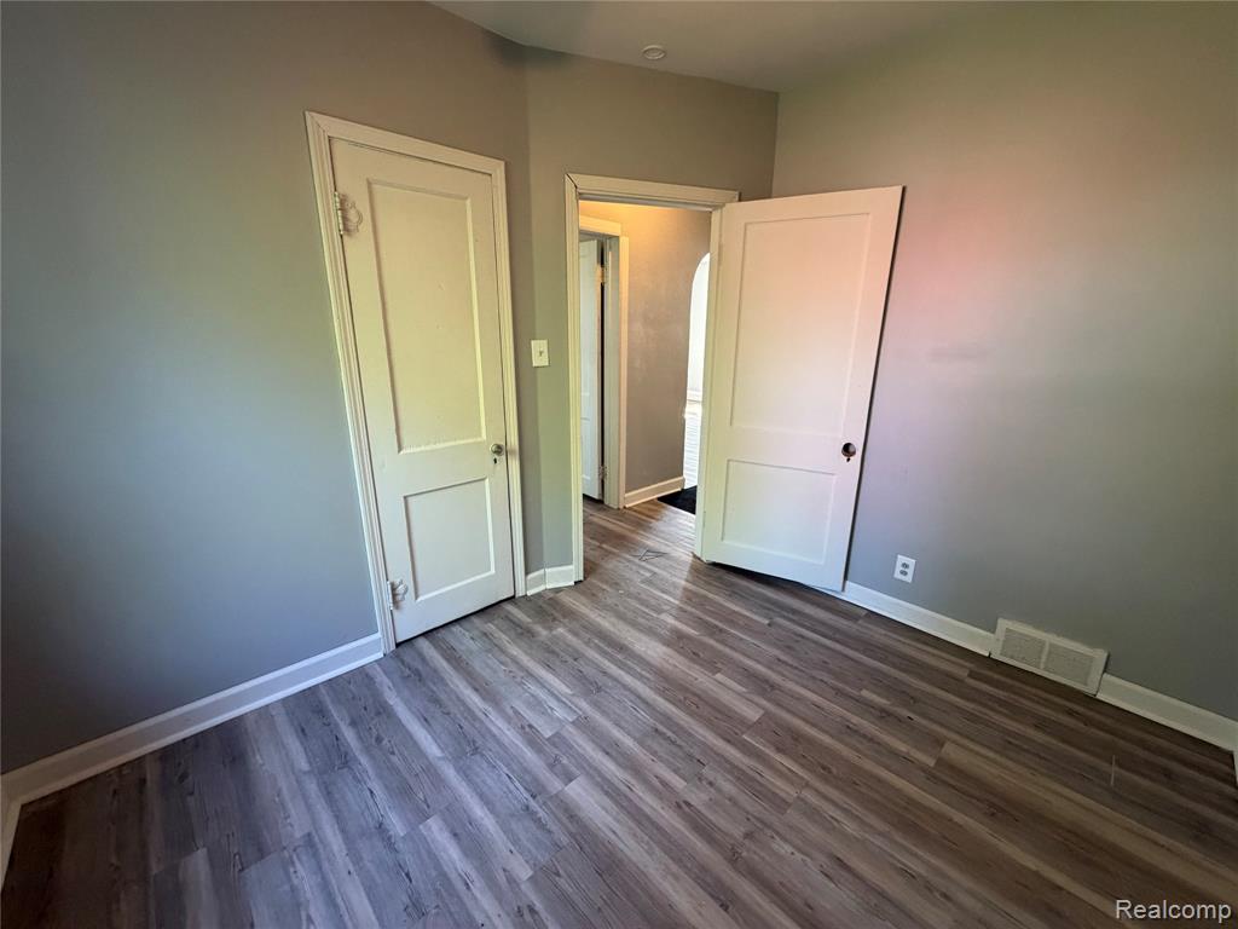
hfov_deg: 102.1
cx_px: 619
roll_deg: +0.3
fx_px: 501
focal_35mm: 14
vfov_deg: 85.7
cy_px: 464
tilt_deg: -16.2
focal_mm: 2.22
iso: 320
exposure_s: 1/94
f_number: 2.2
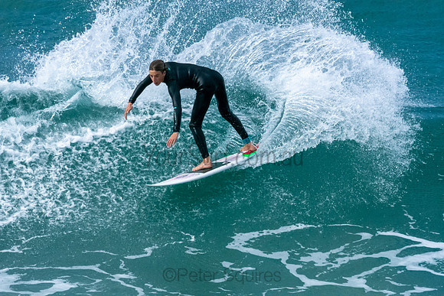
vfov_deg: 1.8
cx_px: 222
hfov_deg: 2.7
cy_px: 148
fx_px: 9252
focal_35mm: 750
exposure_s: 1/800
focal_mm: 500
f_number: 22
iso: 4000
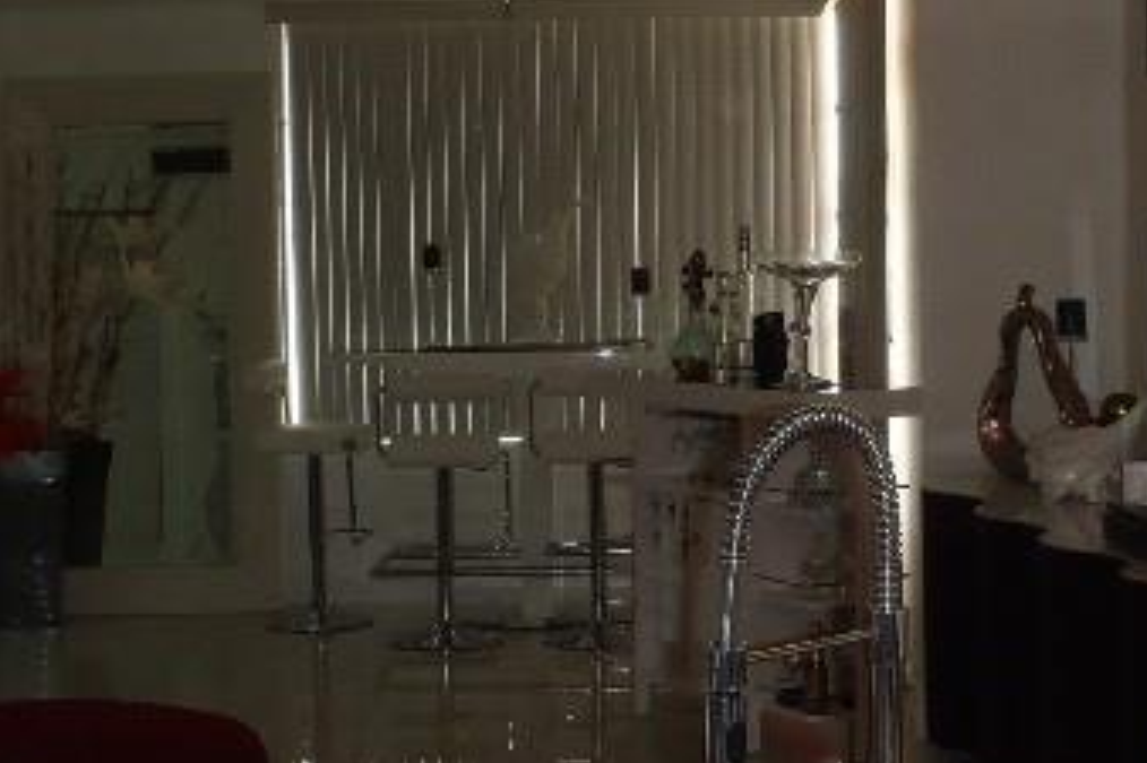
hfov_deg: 29.3
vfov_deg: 19.7
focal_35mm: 69
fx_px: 2197
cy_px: 356
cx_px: 590
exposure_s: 1/30
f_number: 3.9
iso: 125
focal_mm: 5
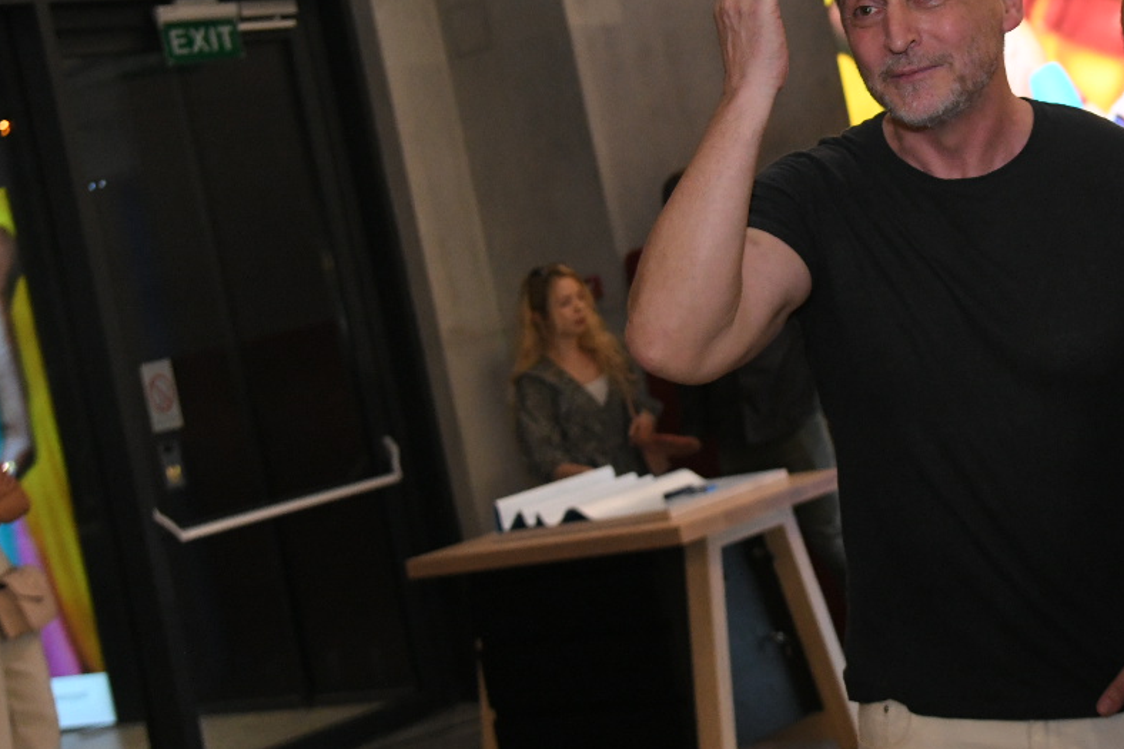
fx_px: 2247
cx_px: 986
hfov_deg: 27.2
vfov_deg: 18.8
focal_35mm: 72
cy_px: 170
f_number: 4
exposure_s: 1/200
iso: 3200
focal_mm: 35
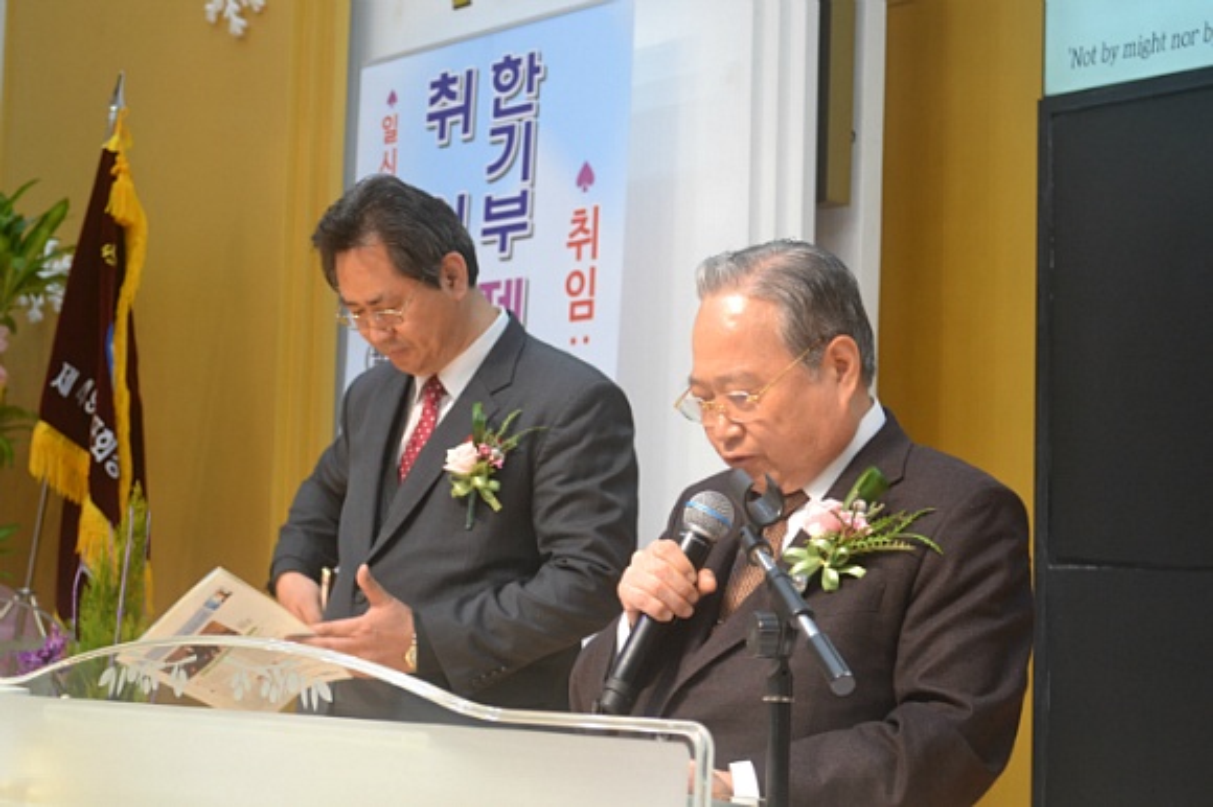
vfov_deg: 20.6
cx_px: 606
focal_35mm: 66
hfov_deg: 30.5
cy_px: 404
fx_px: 2222
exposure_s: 1/60
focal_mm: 44
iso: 800
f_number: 5.3
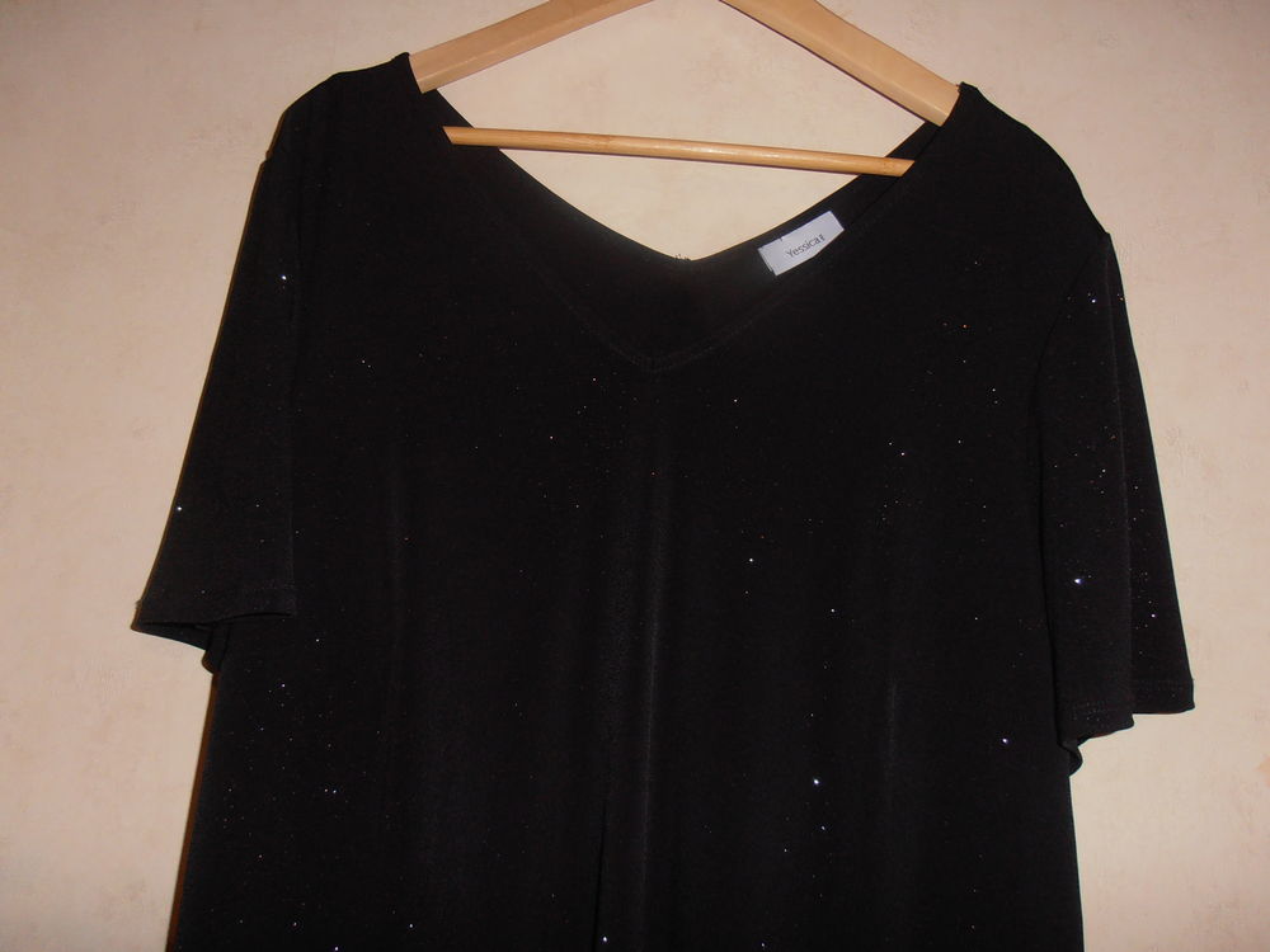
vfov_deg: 56.8
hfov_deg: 71.6
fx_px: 881
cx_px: 635
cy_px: 476
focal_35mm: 24
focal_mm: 4.2
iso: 125
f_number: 3
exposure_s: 1/30
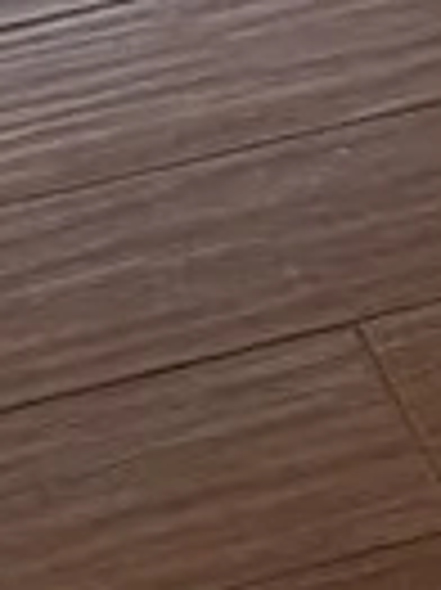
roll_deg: +0.5
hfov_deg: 7.8
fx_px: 3199
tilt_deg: -15.3
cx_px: 0
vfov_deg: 8.4
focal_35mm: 188
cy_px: -1315
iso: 100
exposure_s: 1/438
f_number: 1.78
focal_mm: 6.76
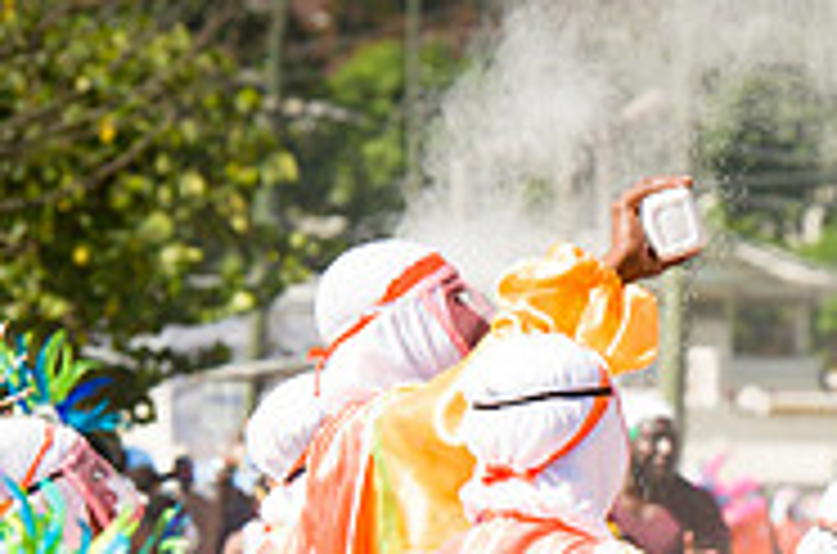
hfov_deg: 4.9
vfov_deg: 3.2
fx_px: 9786
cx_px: 1004
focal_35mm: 422
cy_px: 820
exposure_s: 1/250
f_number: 6.3
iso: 100
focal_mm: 135
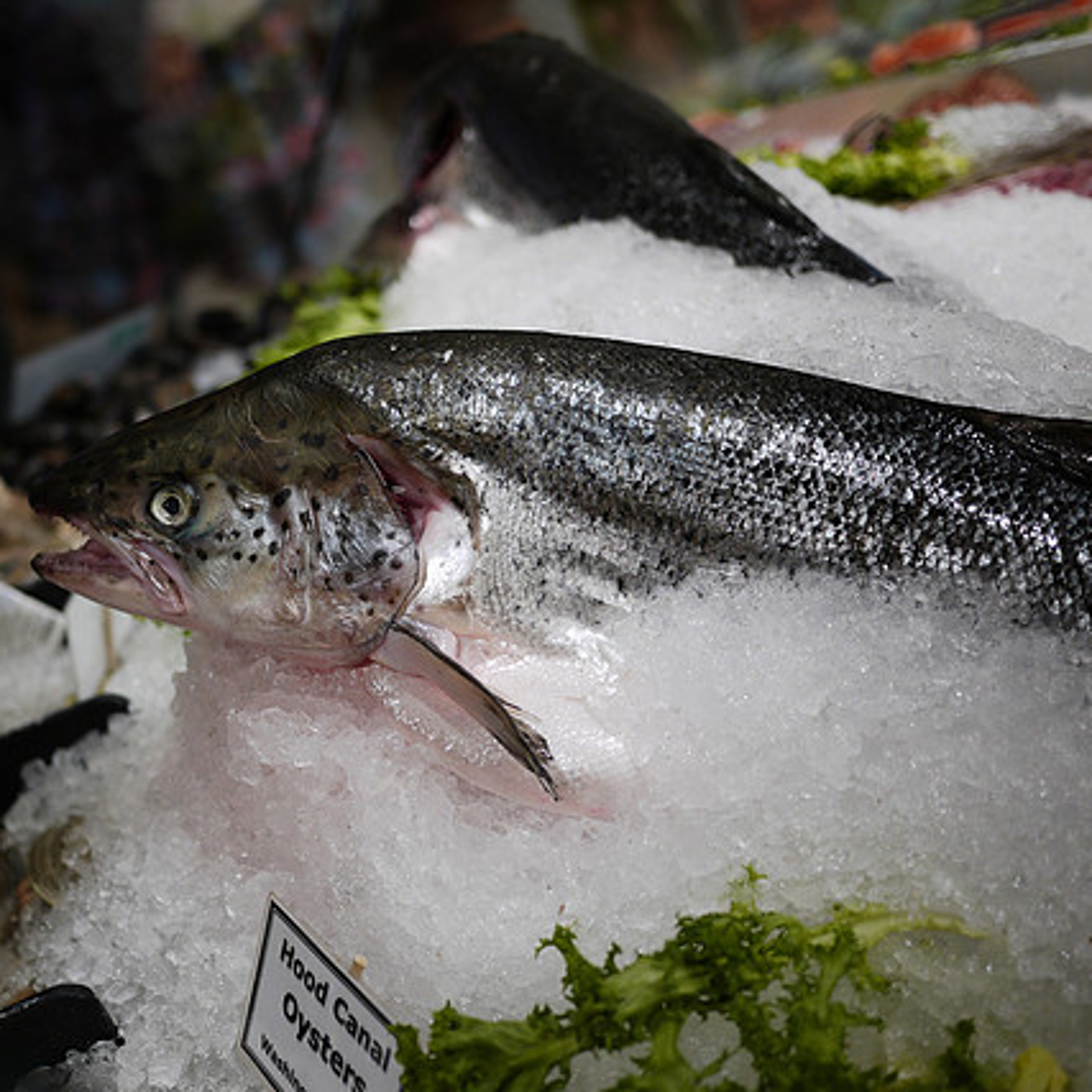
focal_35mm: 48
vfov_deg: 35.4
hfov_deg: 35.0
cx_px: 361
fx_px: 1713
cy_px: 546
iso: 100
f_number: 1.7
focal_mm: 20
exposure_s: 1/60
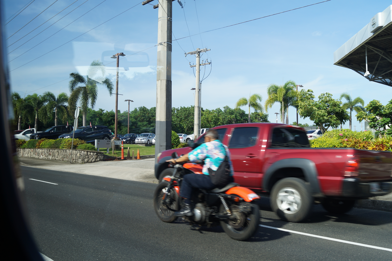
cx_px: 196
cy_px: 130
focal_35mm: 36
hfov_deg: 53.2
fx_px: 392
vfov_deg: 36.8
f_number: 5.6
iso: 100
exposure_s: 1/125
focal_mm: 24
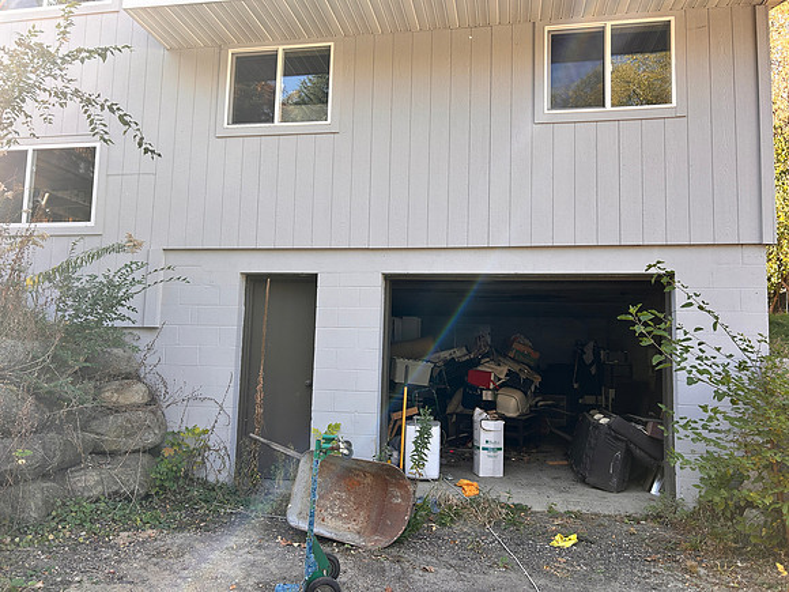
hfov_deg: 67.3
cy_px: 296
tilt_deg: +5.9
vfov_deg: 53.1
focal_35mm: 26
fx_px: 593
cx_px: 394
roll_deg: -1.5
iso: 50
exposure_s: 1/518
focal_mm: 5.7
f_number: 1.5
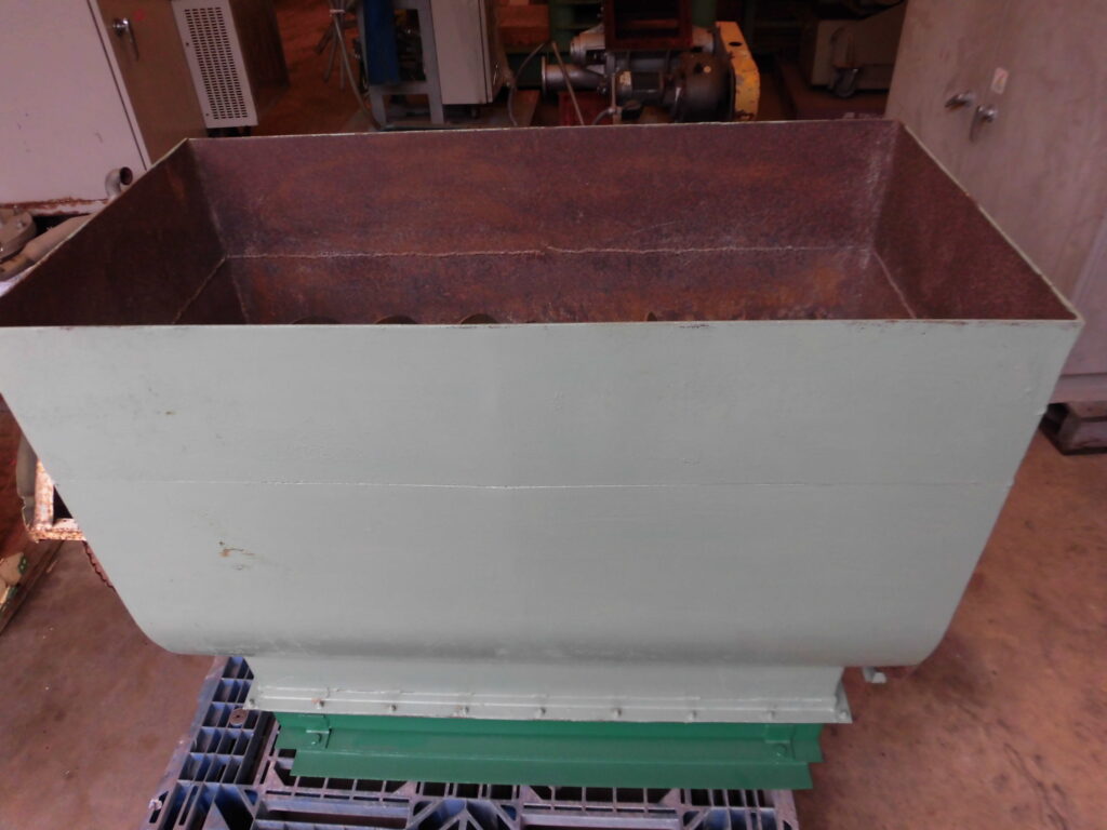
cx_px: 554
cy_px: 415
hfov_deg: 71.6
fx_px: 768
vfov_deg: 56.8
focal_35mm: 24
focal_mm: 4.3
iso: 125
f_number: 3.1
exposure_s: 1/80
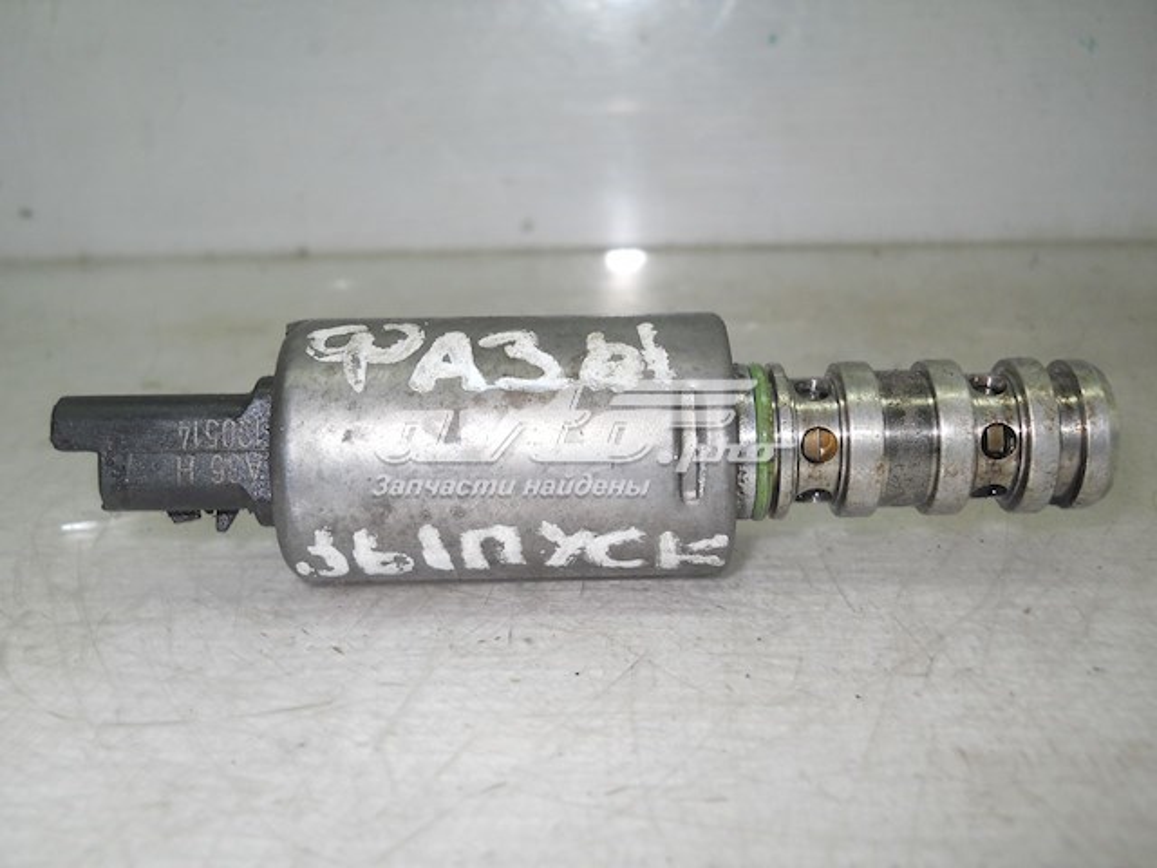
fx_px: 1370
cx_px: 578
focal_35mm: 41
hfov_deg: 45.8
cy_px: 434
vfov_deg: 35.1
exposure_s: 1/30
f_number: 5.5
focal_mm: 6.72
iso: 80
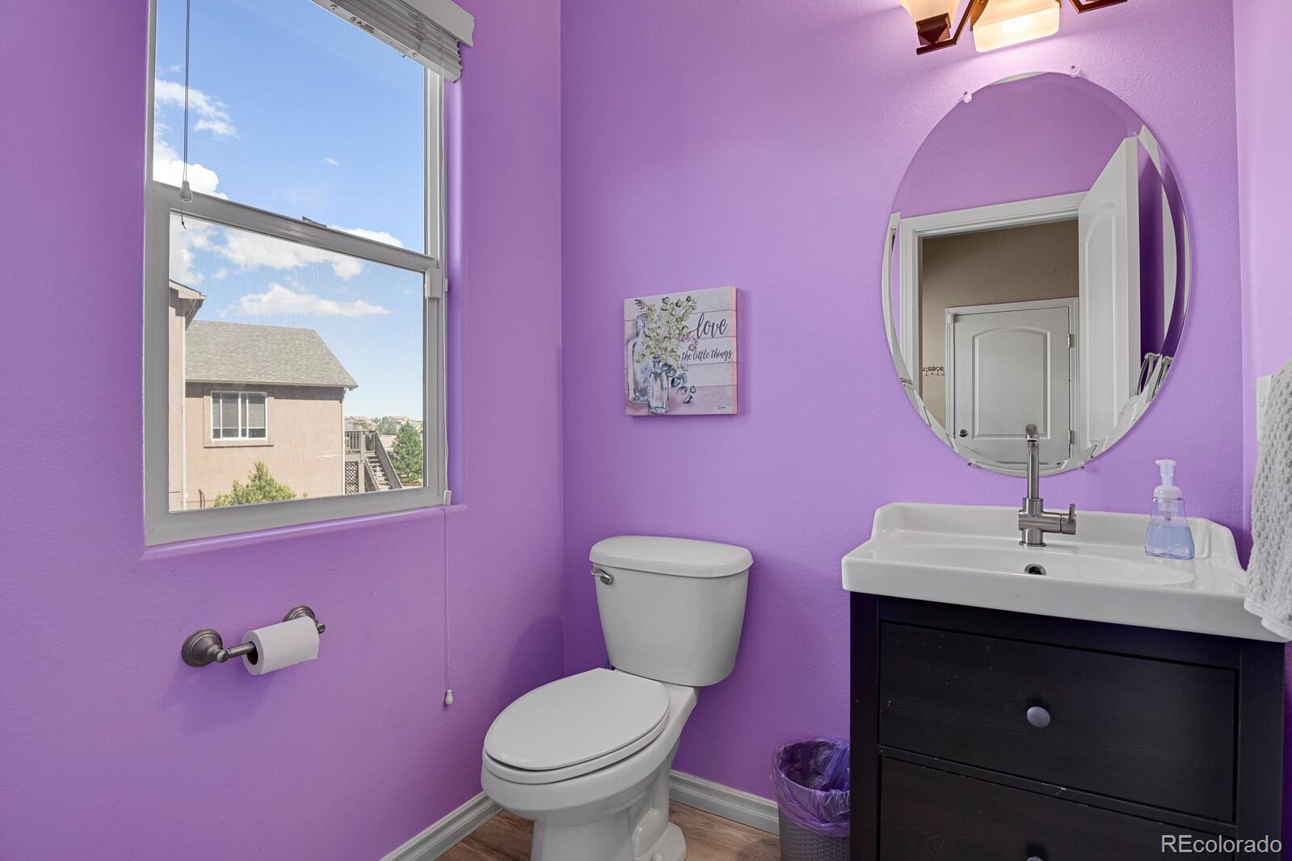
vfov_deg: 70.4
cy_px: 430
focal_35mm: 17
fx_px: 610
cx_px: 646
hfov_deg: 93.3
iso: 2800
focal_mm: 17
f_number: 8
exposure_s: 1/20
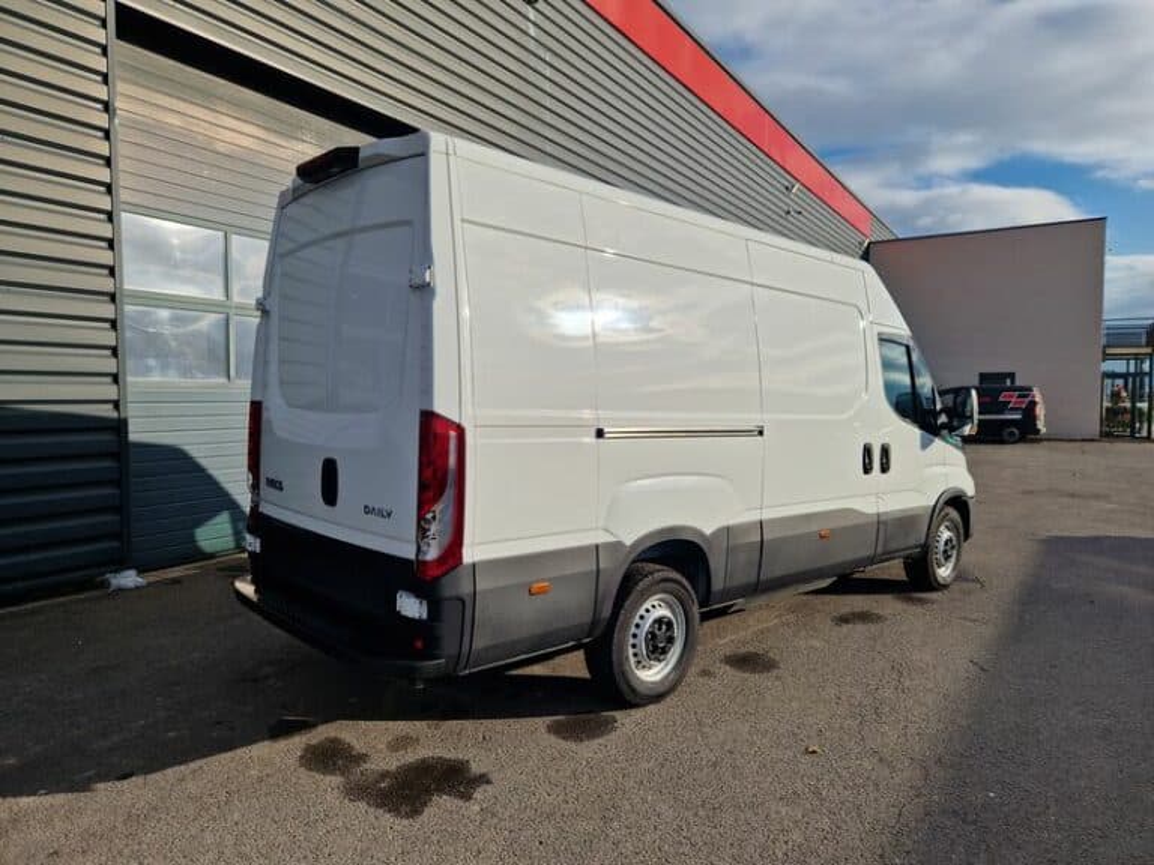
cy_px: 432
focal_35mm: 23
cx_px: 577
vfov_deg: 58.9
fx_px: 767
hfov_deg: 73.9
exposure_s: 1/2400
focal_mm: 5.4
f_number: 1.8
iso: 50
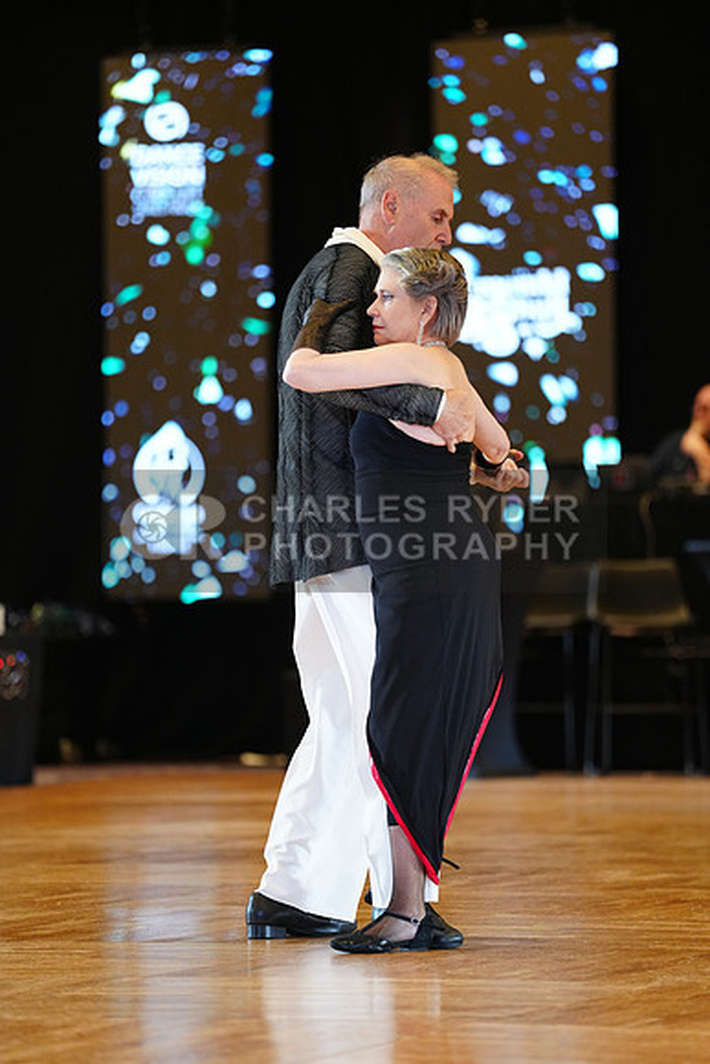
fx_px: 5203
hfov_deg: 7.8
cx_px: 355
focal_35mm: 176
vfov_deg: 11.7
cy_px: 532
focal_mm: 176
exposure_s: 1/400
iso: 2500
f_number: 2.8
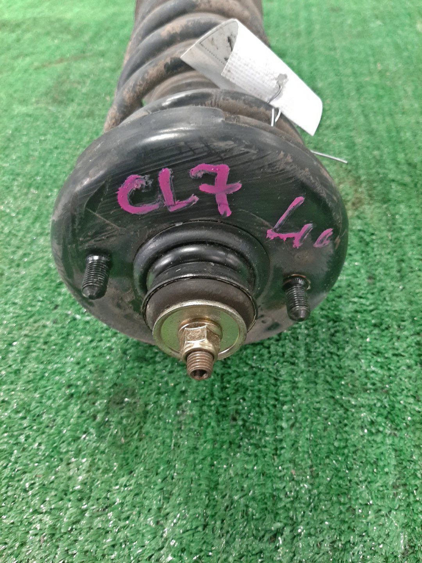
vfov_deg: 67.3
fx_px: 423
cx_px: 211
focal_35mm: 26
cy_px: 282
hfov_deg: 53.1
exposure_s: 1/25
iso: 207
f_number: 1.7
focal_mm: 3.93
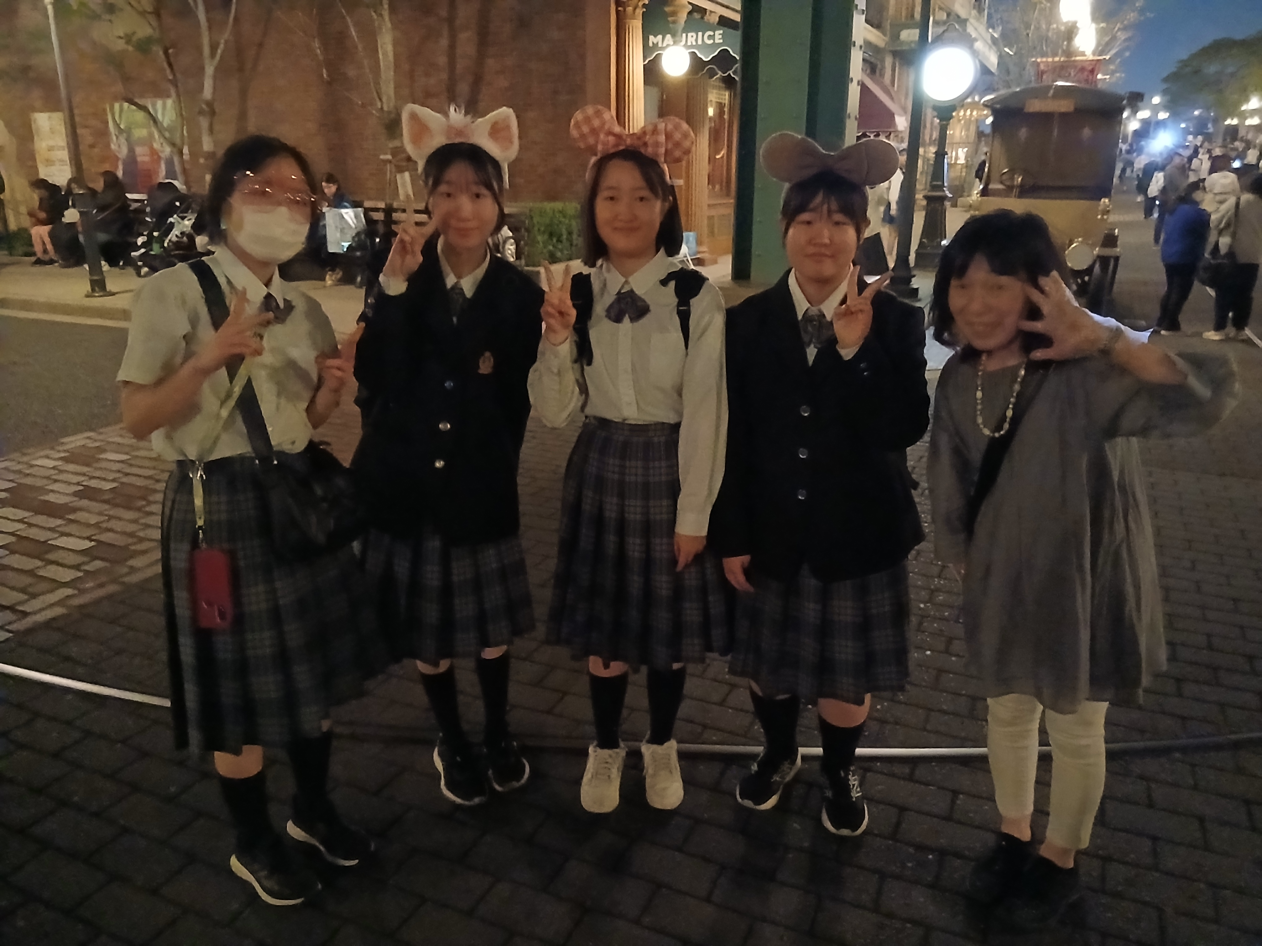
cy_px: 473
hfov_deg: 67.3
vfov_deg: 53.1
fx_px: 948
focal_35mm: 26
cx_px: 631
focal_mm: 3.86
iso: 2500
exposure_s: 1/10
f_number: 1.8
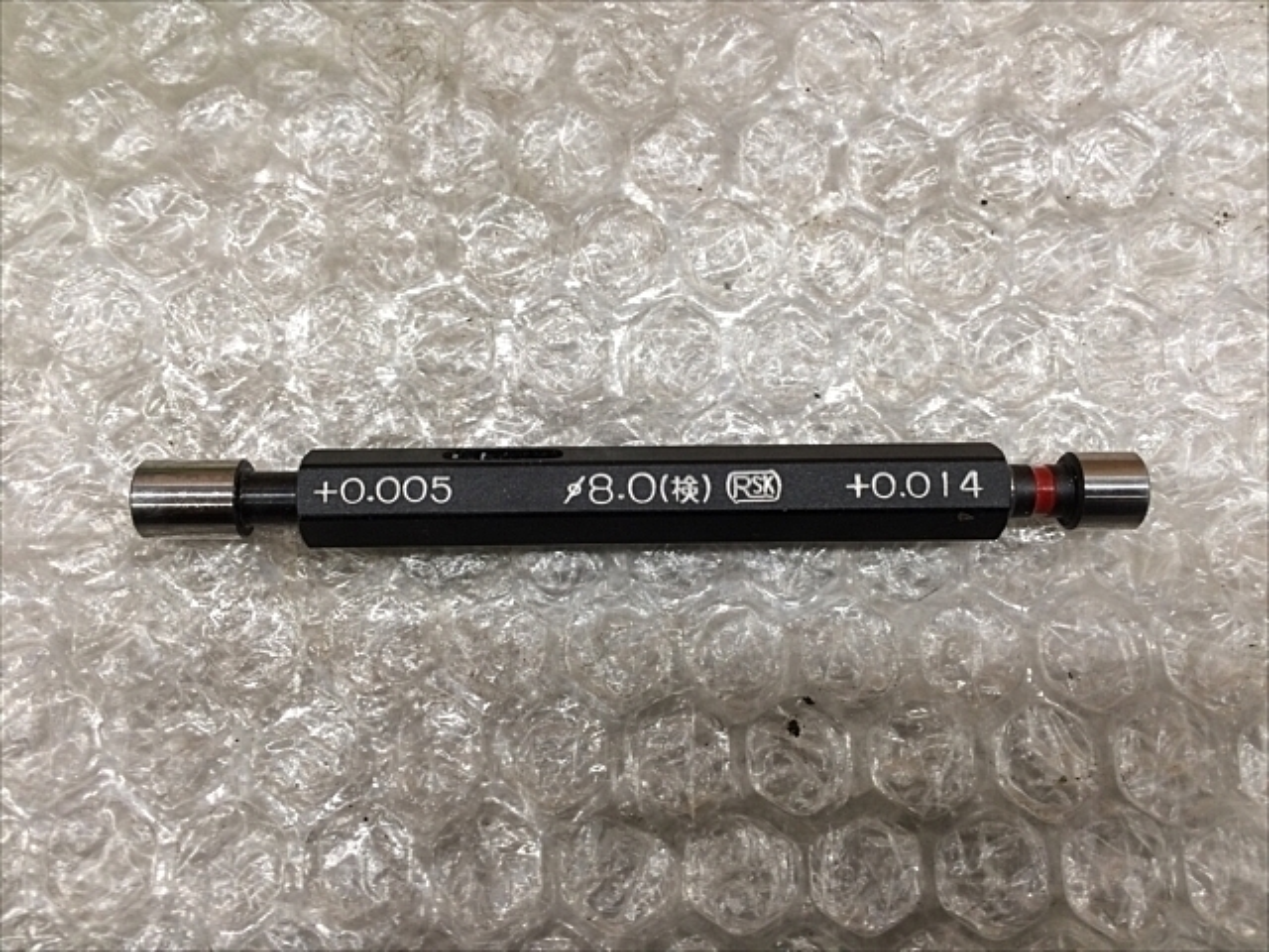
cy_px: 476
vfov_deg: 48.2
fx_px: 1063
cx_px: 634
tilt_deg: -78.2
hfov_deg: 61.7
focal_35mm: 29
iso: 80
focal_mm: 4.15
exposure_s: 1/30
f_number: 2.2
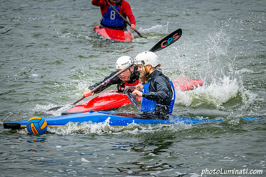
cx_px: 139
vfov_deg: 5.5
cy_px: 92
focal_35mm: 250
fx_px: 1850
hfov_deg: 8.2
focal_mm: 240
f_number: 8
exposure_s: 1/2000
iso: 3200
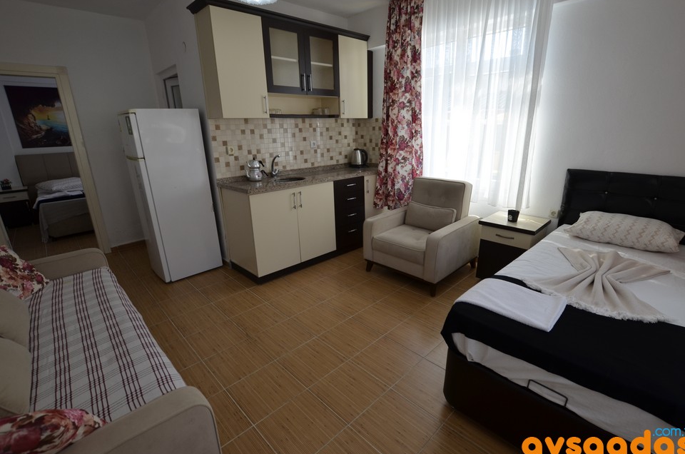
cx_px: 342
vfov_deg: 73.5
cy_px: 226
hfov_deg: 96.8
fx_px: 304
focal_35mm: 16
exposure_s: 1/125
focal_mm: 10
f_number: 5.6
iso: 280
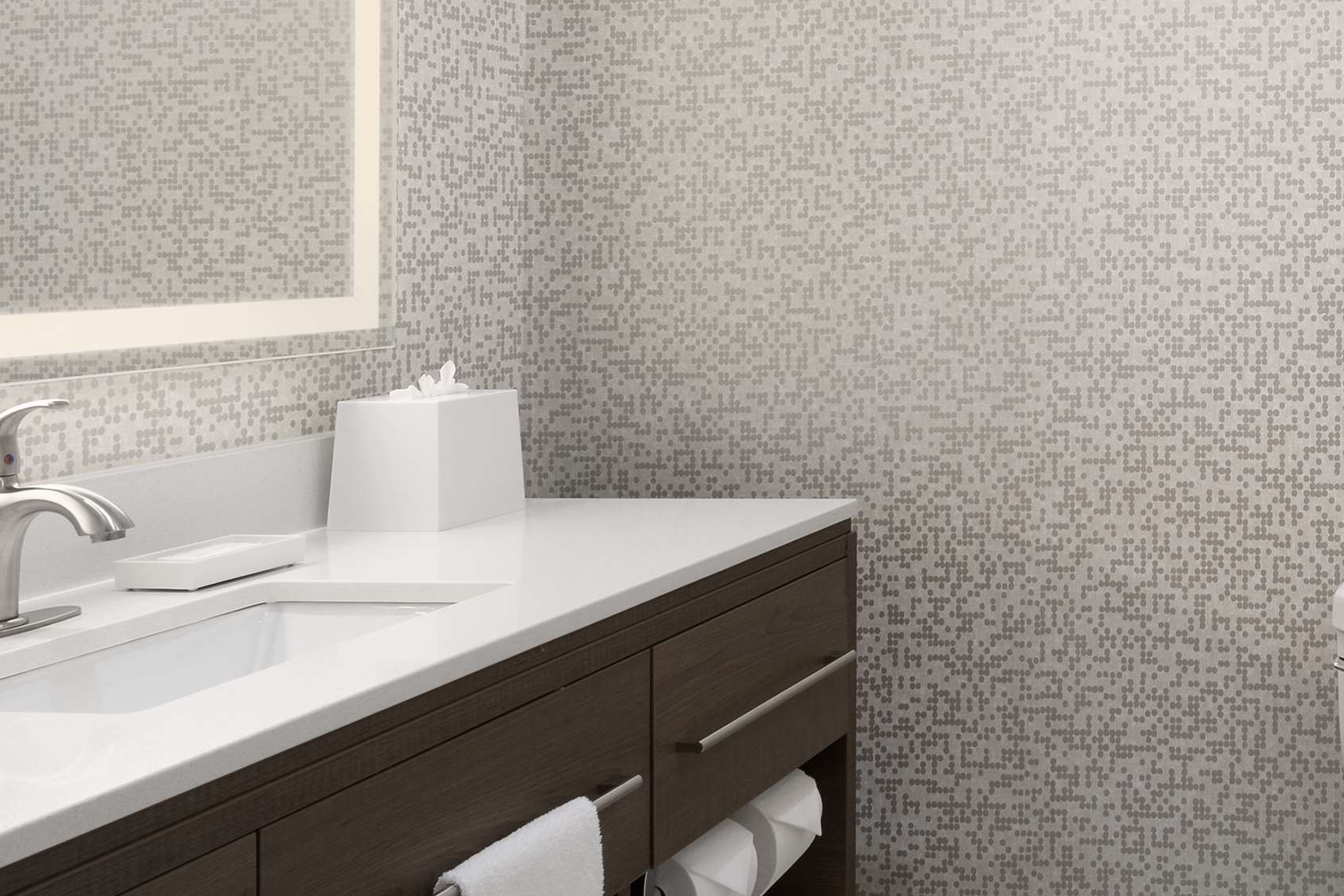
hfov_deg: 43.6
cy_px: 242
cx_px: 1192
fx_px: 1531
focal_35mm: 41
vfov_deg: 32.1
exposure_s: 1
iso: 50
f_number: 11
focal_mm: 18
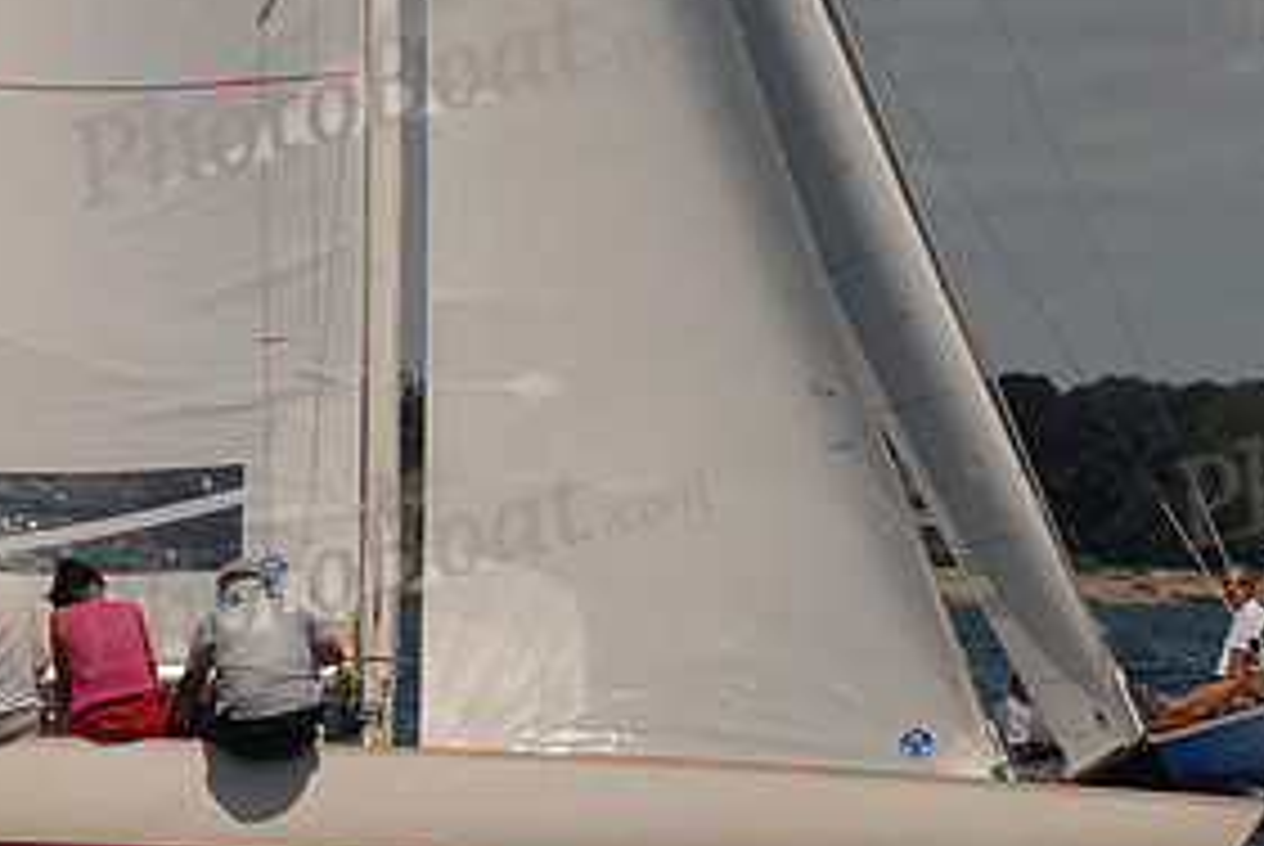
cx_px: 945
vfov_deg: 3.1
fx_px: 15782
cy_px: 261
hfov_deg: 4.6
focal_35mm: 449
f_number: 8
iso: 200
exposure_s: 1/400
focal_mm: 145
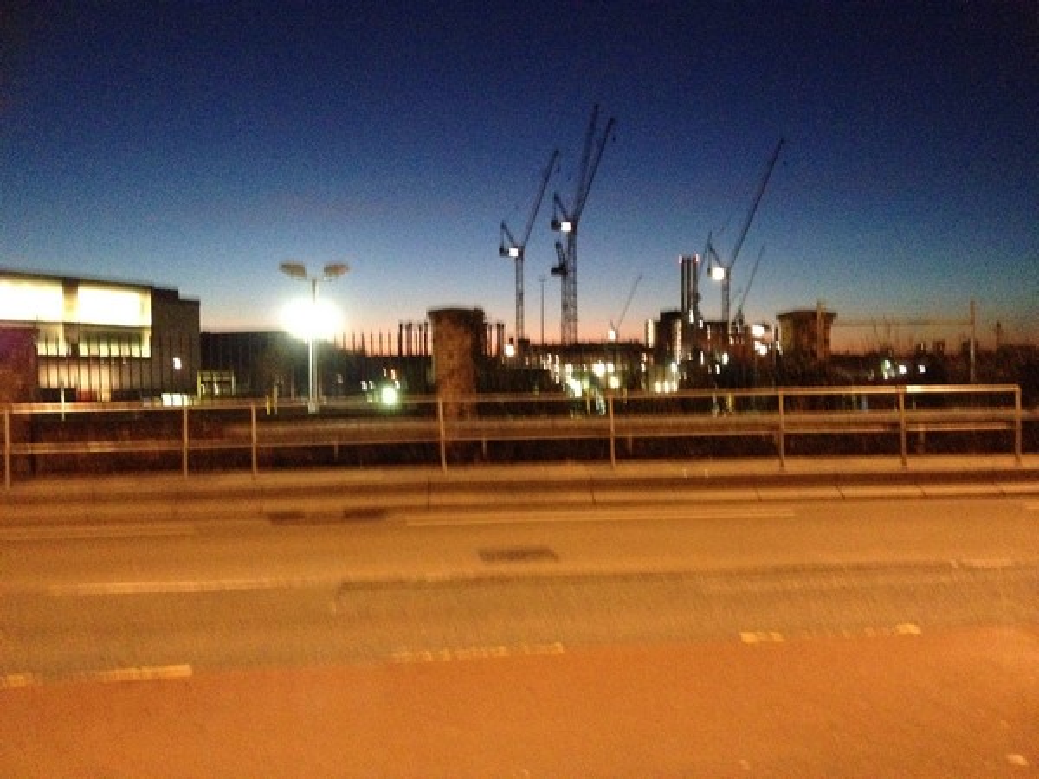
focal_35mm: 35
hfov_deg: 52.6
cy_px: 390
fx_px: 1051
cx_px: 520
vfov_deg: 40.7
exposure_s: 1/15
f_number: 2.4
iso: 800
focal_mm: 4.28
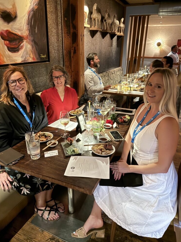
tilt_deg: -21.9
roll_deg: +0.8
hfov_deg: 54.9
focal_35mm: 25
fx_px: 174
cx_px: 89
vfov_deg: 69.4
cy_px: 120
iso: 1600
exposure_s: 1/20
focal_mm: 6.76
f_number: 1.78
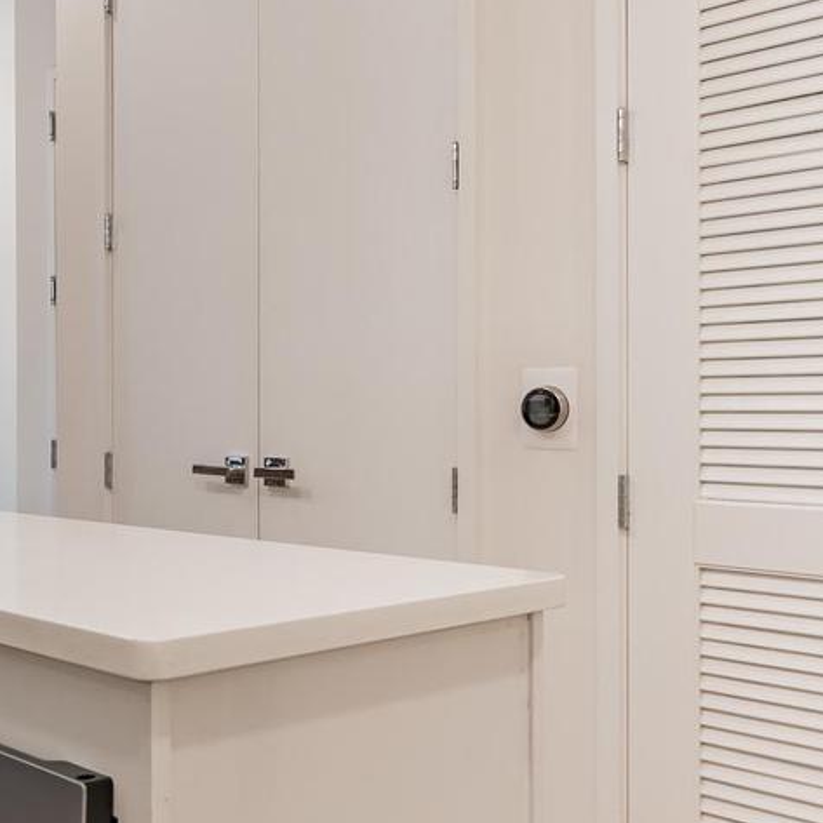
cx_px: 82
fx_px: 1184
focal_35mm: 44
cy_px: 412
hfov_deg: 36.0
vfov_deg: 38.3
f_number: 5.6
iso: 200
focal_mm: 17
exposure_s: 1/30
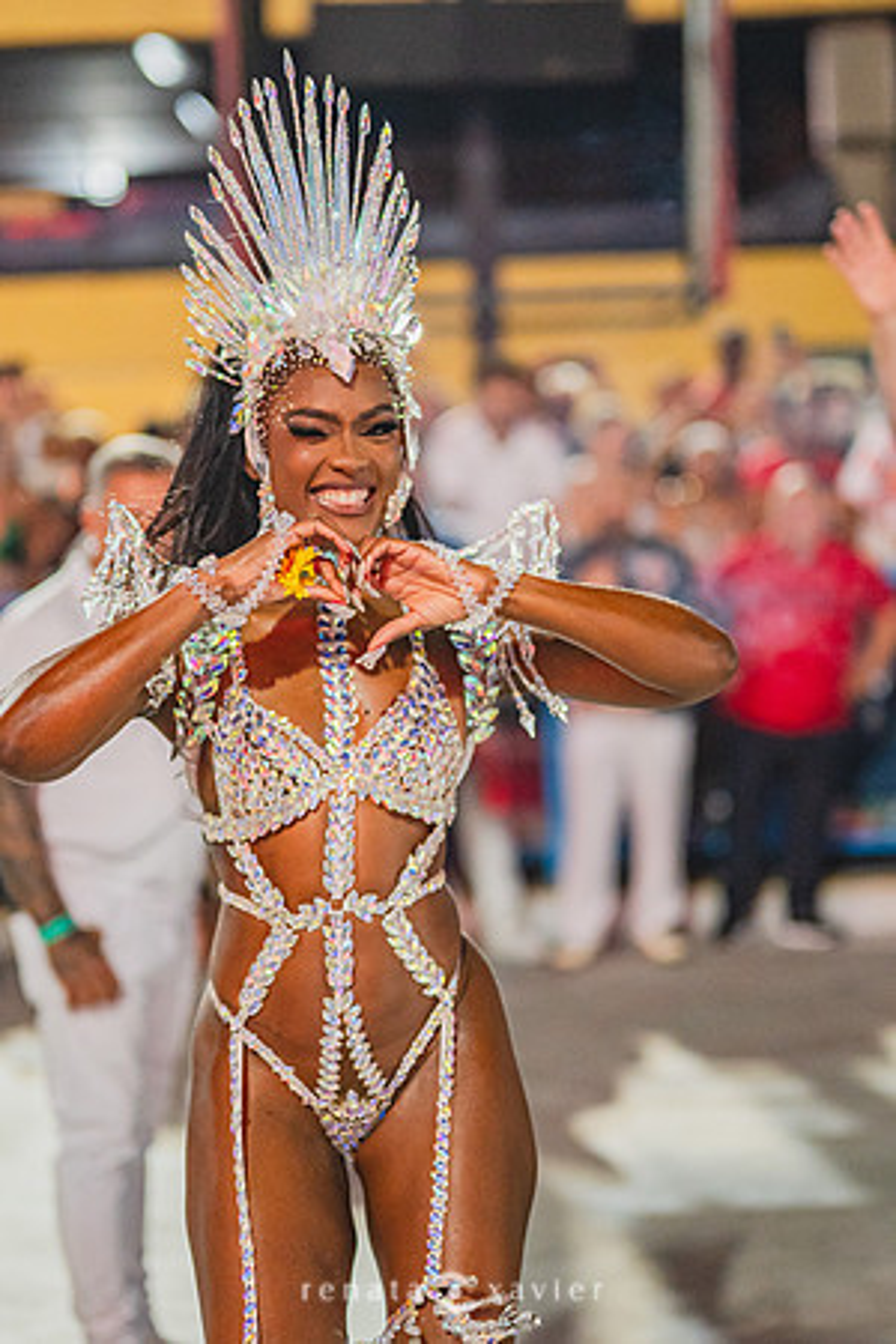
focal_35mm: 75
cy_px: 672
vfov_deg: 27.0
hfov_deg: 18.2
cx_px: 448
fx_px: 2800
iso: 1600
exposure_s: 1/1000
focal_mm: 50
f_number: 1.2
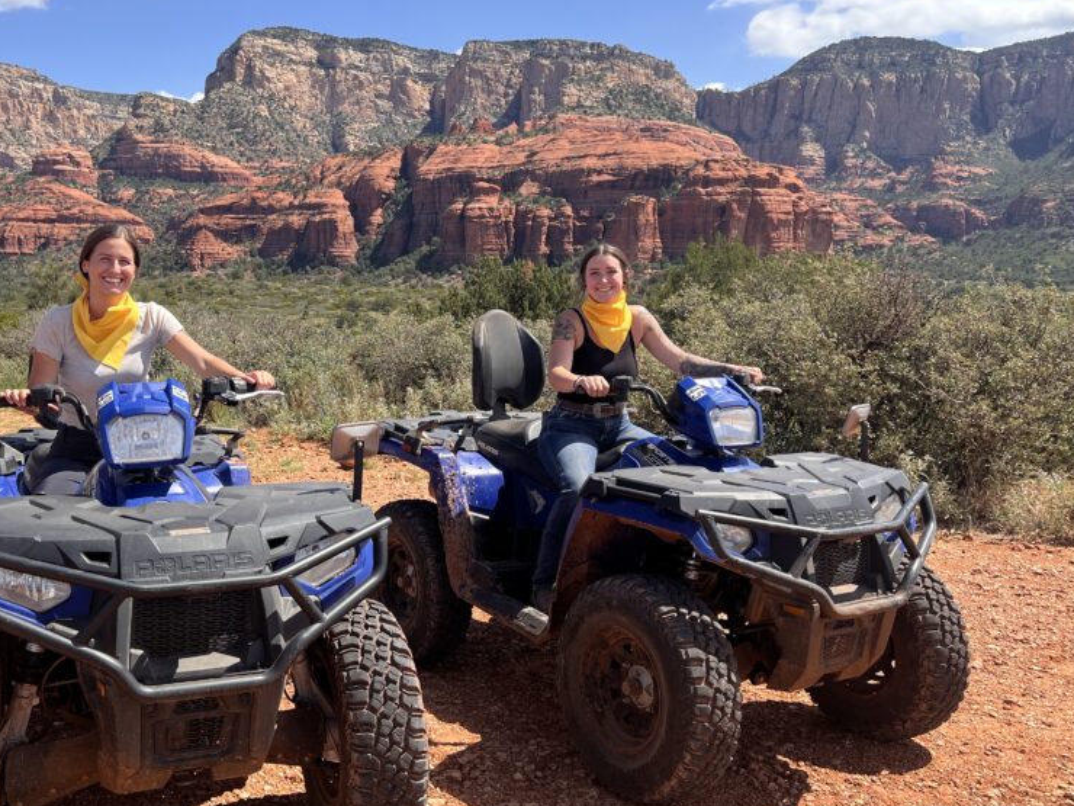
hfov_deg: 50.7
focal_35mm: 36
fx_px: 1117
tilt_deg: -7.2
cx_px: 390
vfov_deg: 39.7
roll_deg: +0.0
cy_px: 405
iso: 50
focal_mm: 5.7
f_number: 1.5
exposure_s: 1/2571
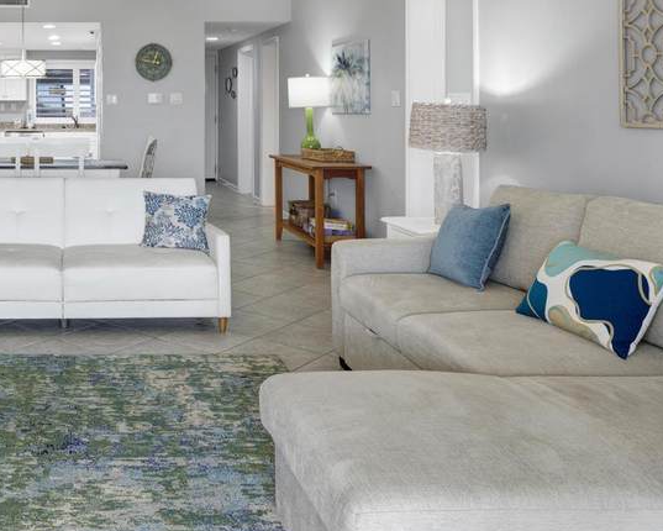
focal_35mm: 38
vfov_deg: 37.7
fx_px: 746
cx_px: 75
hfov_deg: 44.0
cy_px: 102
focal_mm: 17
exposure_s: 1/10
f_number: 11
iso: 500
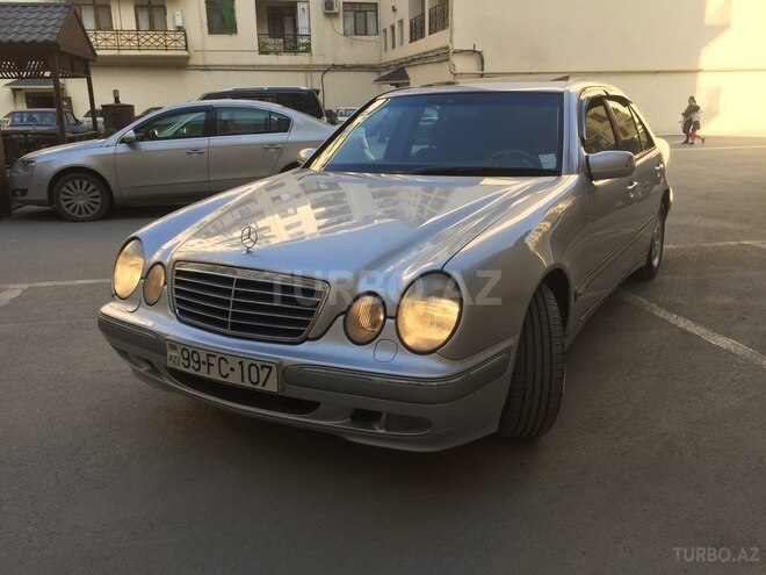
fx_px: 642
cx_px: 383
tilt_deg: -14.1
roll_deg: +0.8
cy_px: 288
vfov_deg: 48.2
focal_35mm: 29
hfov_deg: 61.7
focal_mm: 4.15
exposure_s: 1/353
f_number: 2.2
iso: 32
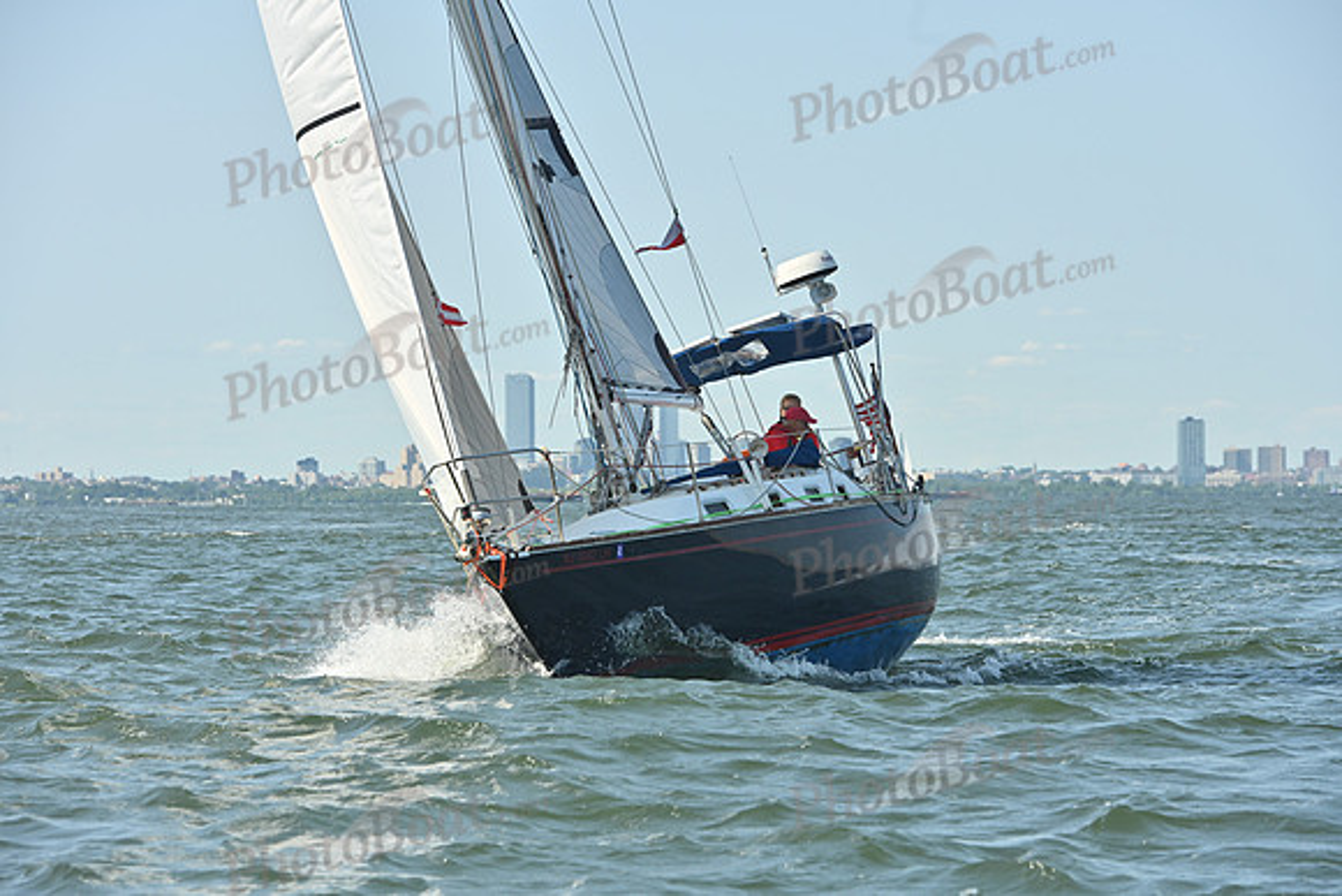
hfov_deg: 14.2
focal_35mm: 145
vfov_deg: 9.5
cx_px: 671
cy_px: 448
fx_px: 5406
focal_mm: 145
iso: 320
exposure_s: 1/1250
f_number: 8
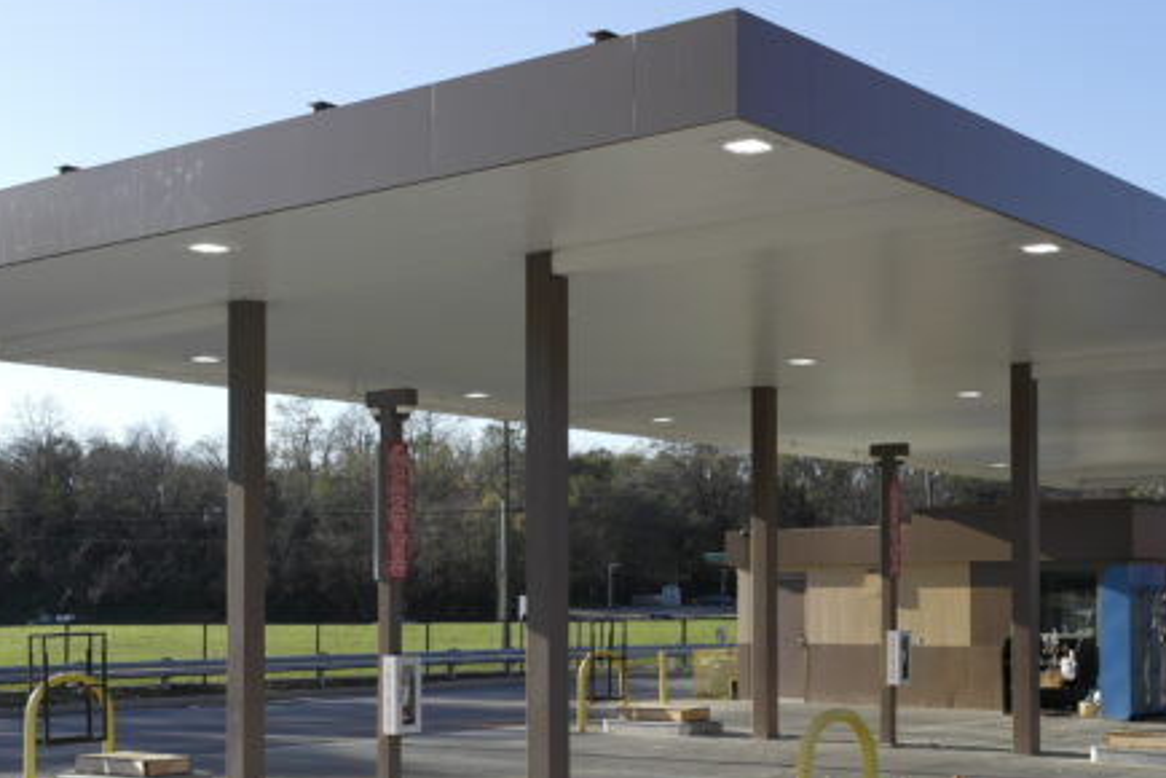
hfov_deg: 37.4
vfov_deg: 25.3
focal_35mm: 53
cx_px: 697
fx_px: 1716
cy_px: 561
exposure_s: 1/250
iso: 100
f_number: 6.3
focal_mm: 20
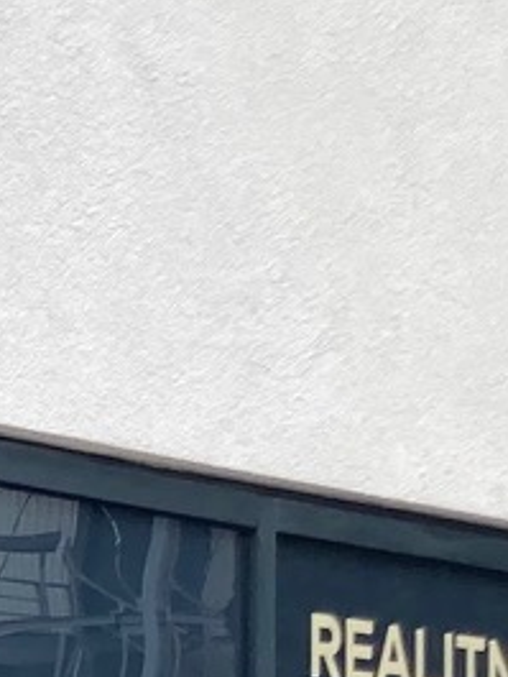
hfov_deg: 5.8
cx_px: -1606
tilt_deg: +0.3
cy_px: 1201
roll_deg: -0.4
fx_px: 4164
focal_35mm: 213
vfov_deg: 8.9
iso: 20
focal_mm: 3.99
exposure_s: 1/121
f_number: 1.8
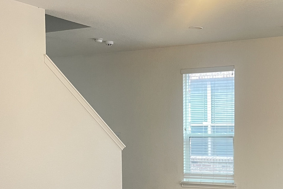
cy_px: 152
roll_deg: -0.1
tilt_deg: -4.1
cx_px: 210
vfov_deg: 23.4
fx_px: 448
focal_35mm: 57
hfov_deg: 34.4
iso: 250
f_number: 1.6
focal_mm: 5.1
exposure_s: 1/60
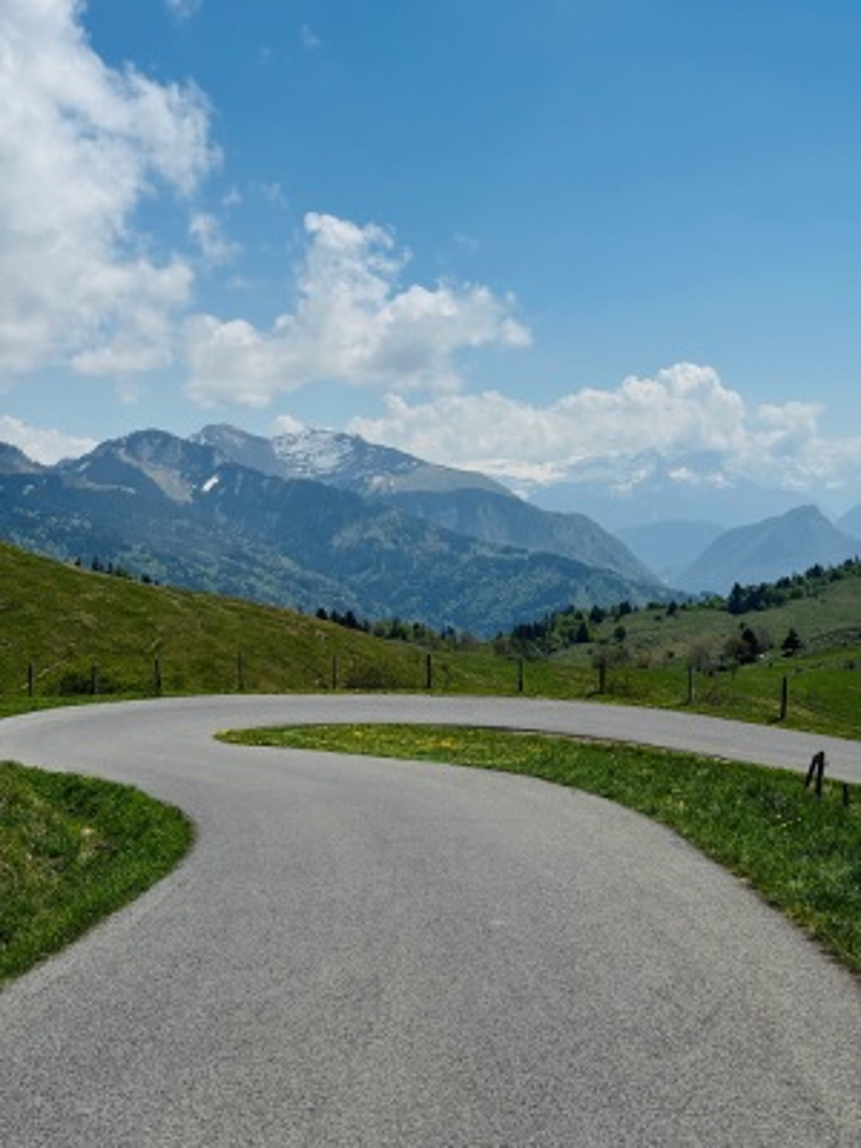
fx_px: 1592
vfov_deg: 39.7
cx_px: 430
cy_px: 574
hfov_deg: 30.3
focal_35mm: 48
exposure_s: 1/10526
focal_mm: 6.76
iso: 64
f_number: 1.78
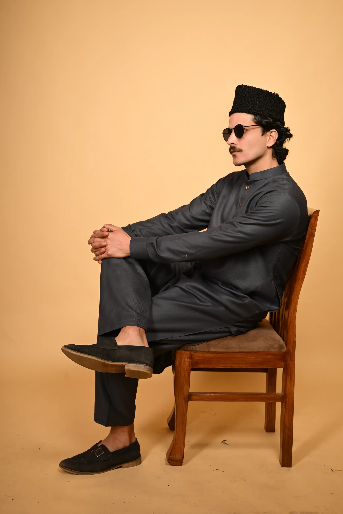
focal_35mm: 47
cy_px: 257
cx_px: 172
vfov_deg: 41.9
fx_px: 672
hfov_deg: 28.6
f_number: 6.3
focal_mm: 47
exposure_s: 1/200
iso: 160
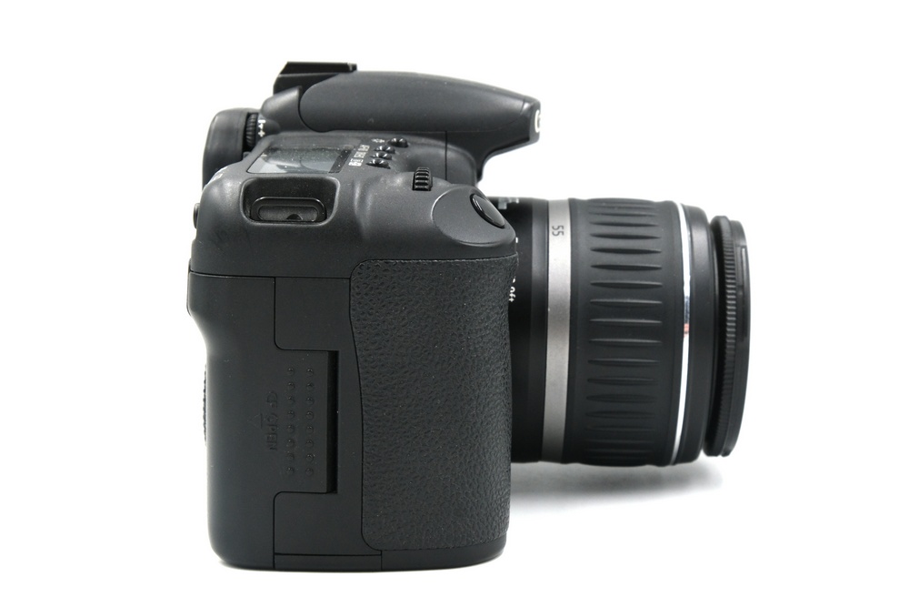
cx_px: 454
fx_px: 1692
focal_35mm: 67
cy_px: 304
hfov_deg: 30.1
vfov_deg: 20.3
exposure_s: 1/125
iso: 800
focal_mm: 44.4
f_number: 13
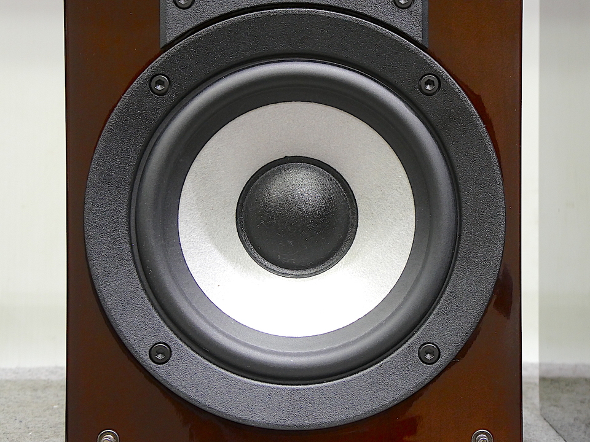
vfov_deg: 14.0
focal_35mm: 106
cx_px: 295
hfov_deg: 18.5
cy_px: 221
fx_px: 1807
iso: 200
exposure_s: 1/5
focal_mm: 19
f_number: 5.1
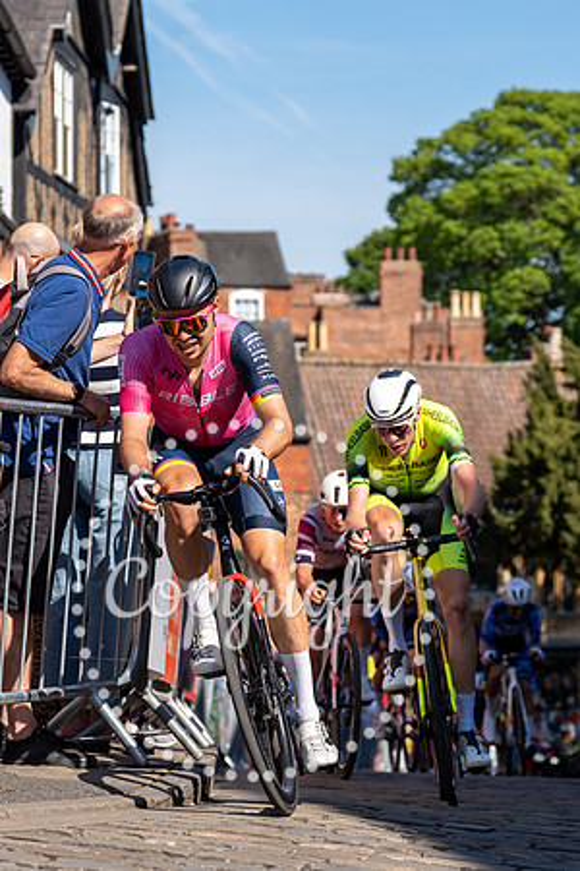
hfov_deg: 12.9
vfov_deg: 19.3
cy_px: 437
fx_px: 2554
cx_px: 168
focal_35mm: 106
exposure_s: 1/1000
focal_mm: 70
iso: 100
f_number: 3.5
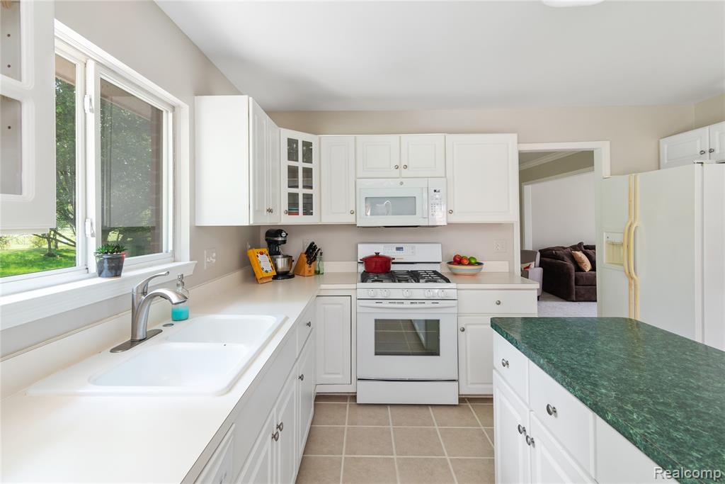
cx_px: 362
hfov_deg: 93.3
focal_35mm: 17
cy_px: 242
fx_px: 342
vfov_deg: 70.5
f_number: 9
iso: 400
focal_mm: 17
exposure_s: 1/6
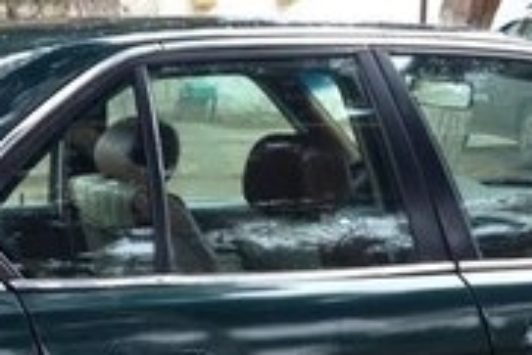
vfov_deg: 10.8
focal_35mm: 125
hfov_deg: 16.2
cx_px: 82
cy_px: 433
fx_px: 1849
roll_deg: -1.1
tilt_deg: -12.6
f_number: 2.4
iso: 50
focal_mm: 4.12
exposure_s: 1/40
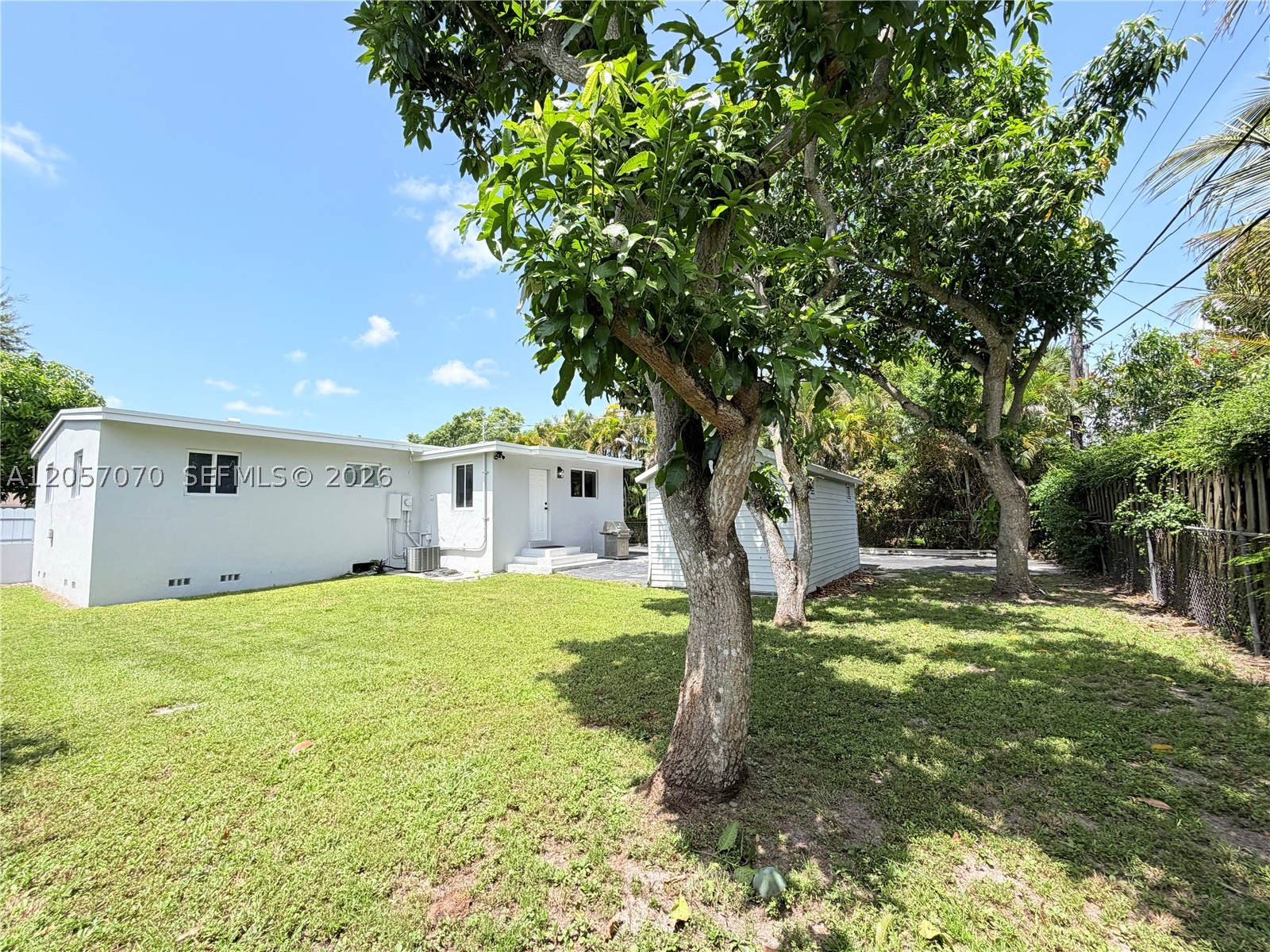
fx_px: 514
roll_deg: +2.0
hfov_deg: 102.1
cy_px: 476
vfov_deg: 85.7
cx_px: 635
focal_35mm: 14
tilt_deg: +5.8
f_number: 2.2
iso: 32
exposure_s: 1/770
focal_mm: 2.22
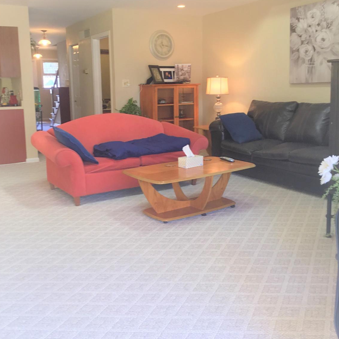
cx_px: 168
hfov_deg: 44.9
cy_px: 139
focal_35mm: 37
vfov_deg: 44.7
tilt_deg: -7.3
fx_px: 410
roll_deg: +2.0
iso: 50
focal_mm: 3.3
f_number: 2.4
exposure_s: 1/30
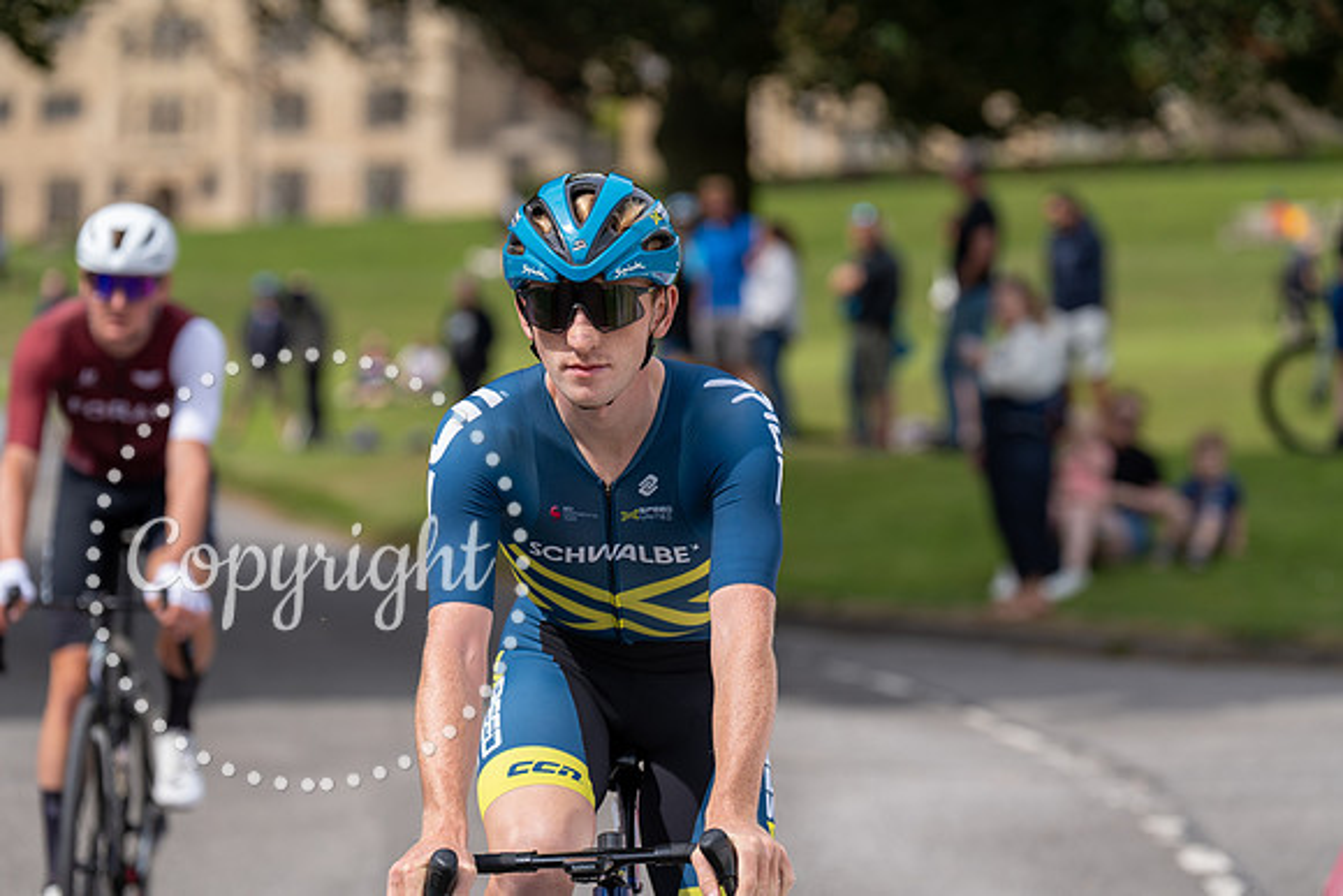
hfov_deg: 15.3
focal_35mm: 134
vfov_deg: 10.2
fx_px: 5000
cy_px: 448
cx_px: 672
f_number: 3.5
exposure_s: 1/800
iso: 100
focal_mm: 134
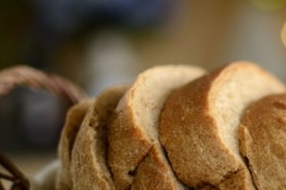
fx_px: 906
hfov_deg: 17.7
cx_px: 242
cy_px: 140
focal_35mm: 114
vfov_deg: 12.0
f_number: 2
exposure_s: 1/30
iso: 400
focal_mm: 35
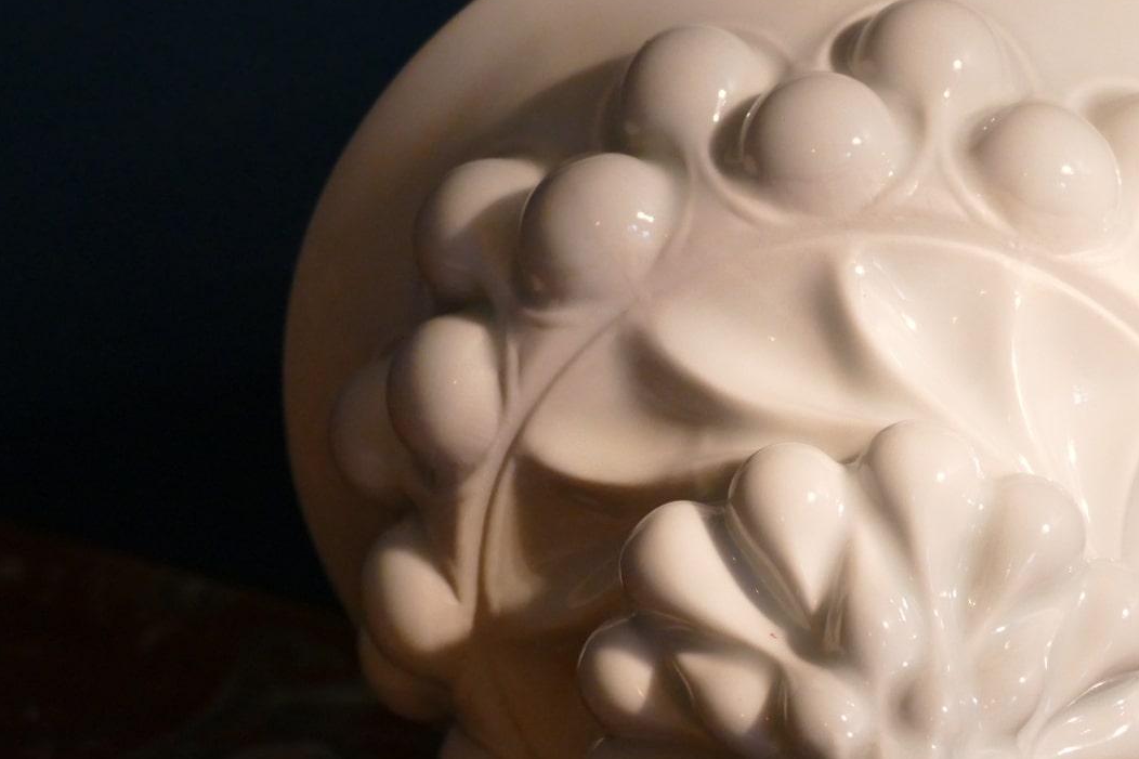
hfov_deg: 10.6
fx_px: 6137
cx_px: 787
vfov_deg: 7.1
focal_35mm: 194
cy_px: 380
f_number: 3.9
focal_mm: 45.89
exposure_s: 1/40
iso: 1600
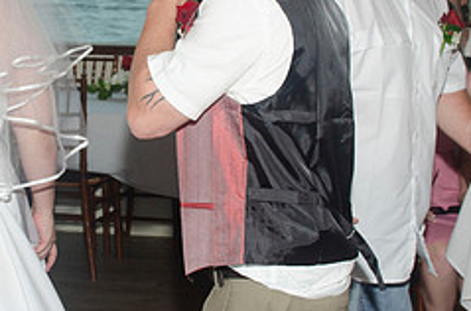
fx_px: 1331
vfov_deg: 13.3
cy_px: 77
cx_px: 124
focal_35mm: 102
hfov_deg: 19.9
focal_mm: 28
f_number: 5.6
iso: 400
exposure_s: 1/60
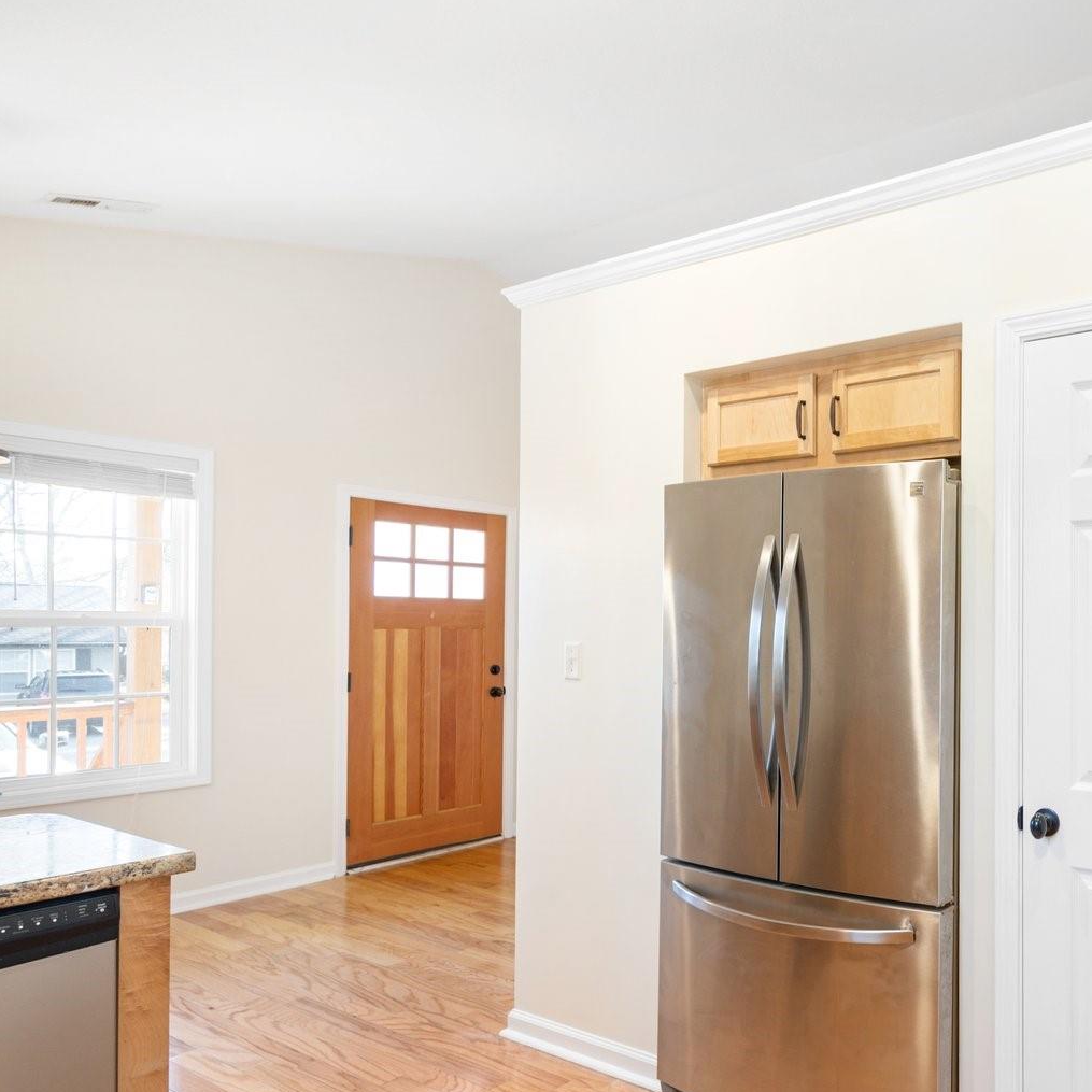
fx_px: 857
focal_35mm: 24
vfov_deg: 64.7
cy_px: 624
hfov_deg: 57.0
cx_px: 961
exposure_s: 1/8
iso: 200
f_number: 6.3
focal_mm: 14
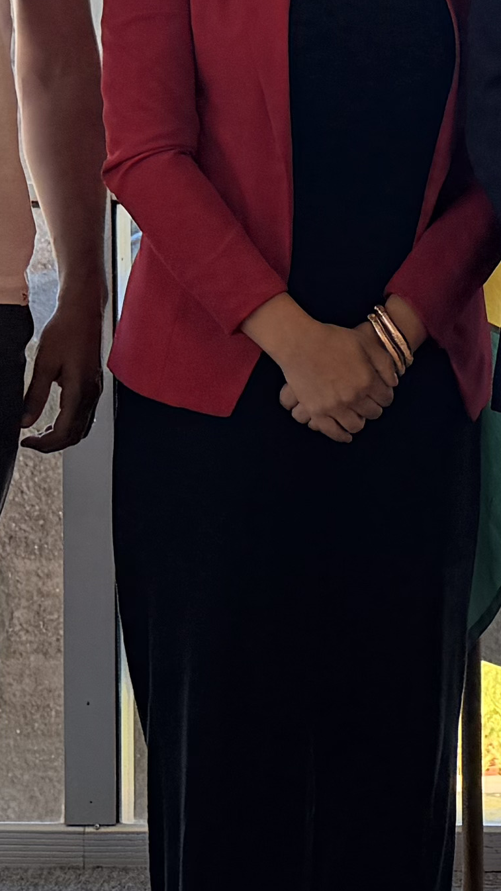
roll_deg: +1.2
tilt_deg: -3.2
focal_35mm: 111
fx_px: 2622
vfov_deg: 19.1
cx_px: 543
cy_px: 193
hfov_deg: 10.8
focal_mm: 6.76
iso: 80
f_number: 1.78
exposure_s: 1/780
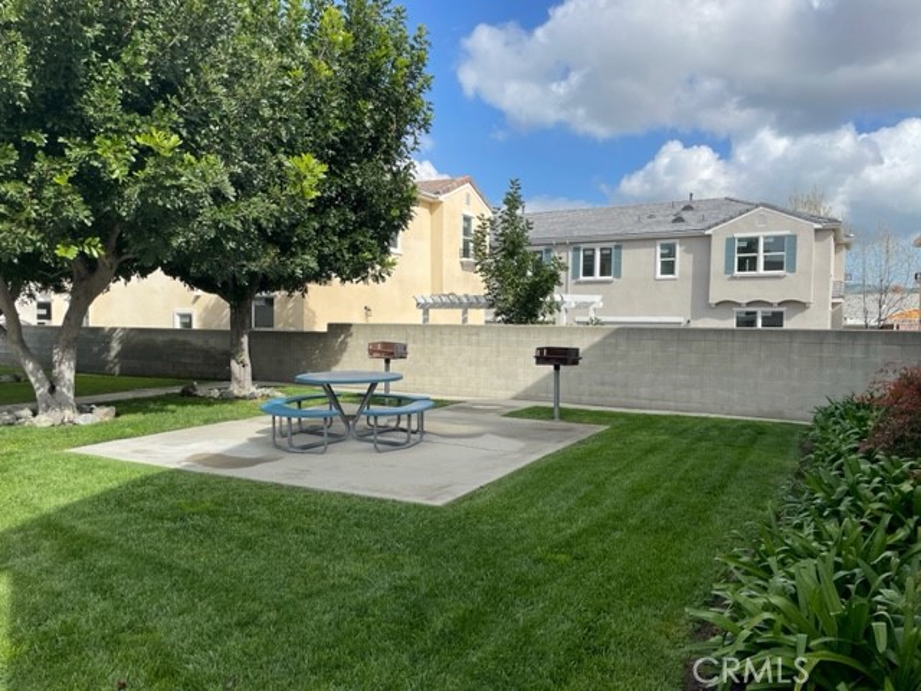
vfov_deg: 53.1
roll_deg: -0.4
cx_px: 460
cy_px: 346
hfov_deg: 67.3
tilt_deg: -1.8
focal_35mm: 26
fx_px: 692
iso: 32
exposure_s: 1/2959
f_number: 1.6
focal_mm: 4.2
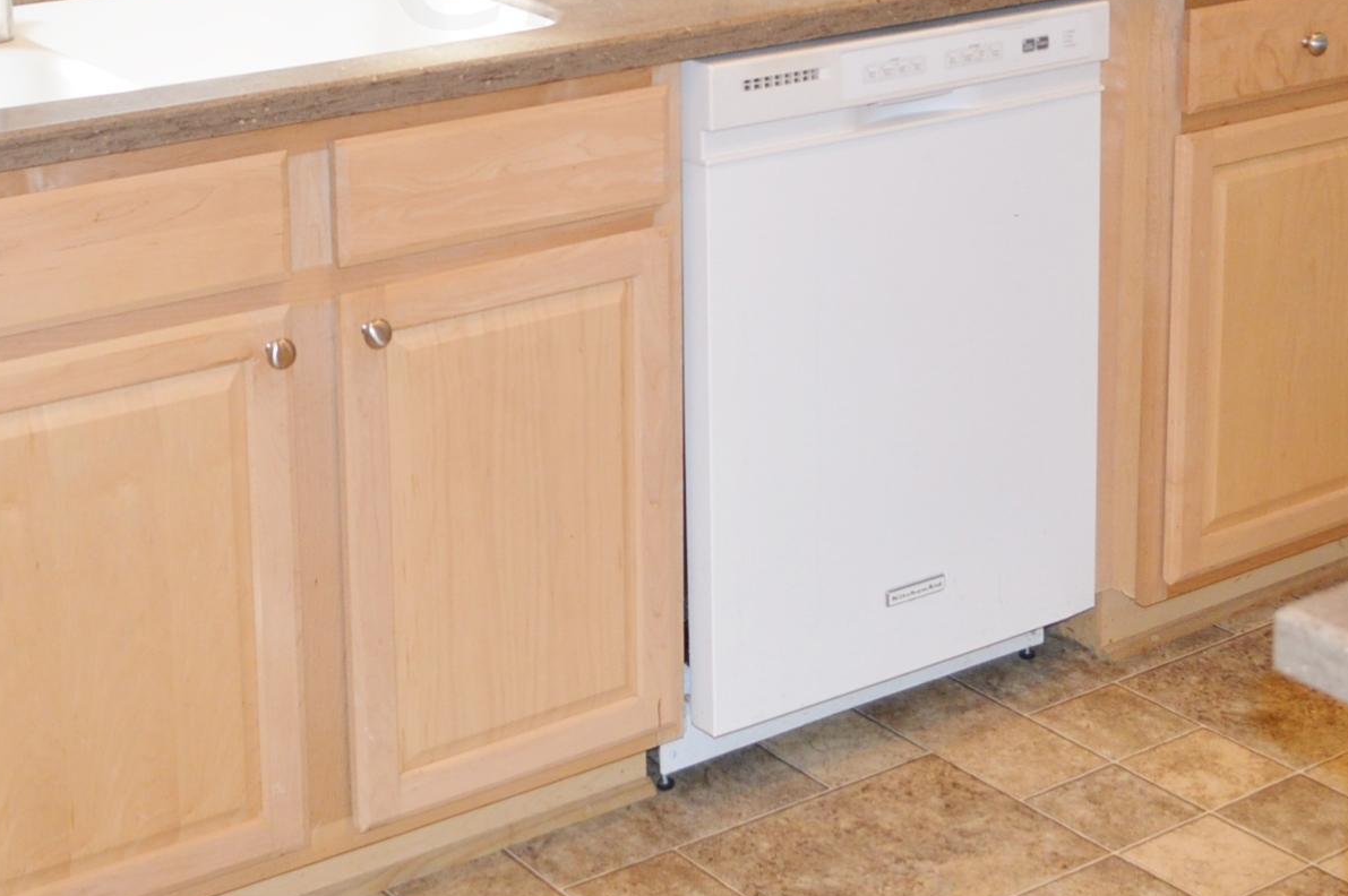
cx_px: 727
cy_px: -45
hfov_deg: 29.7
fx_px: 2544
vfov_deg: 19.3
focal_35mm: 68
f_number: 4
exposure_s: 1/60
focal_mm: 18
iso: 400
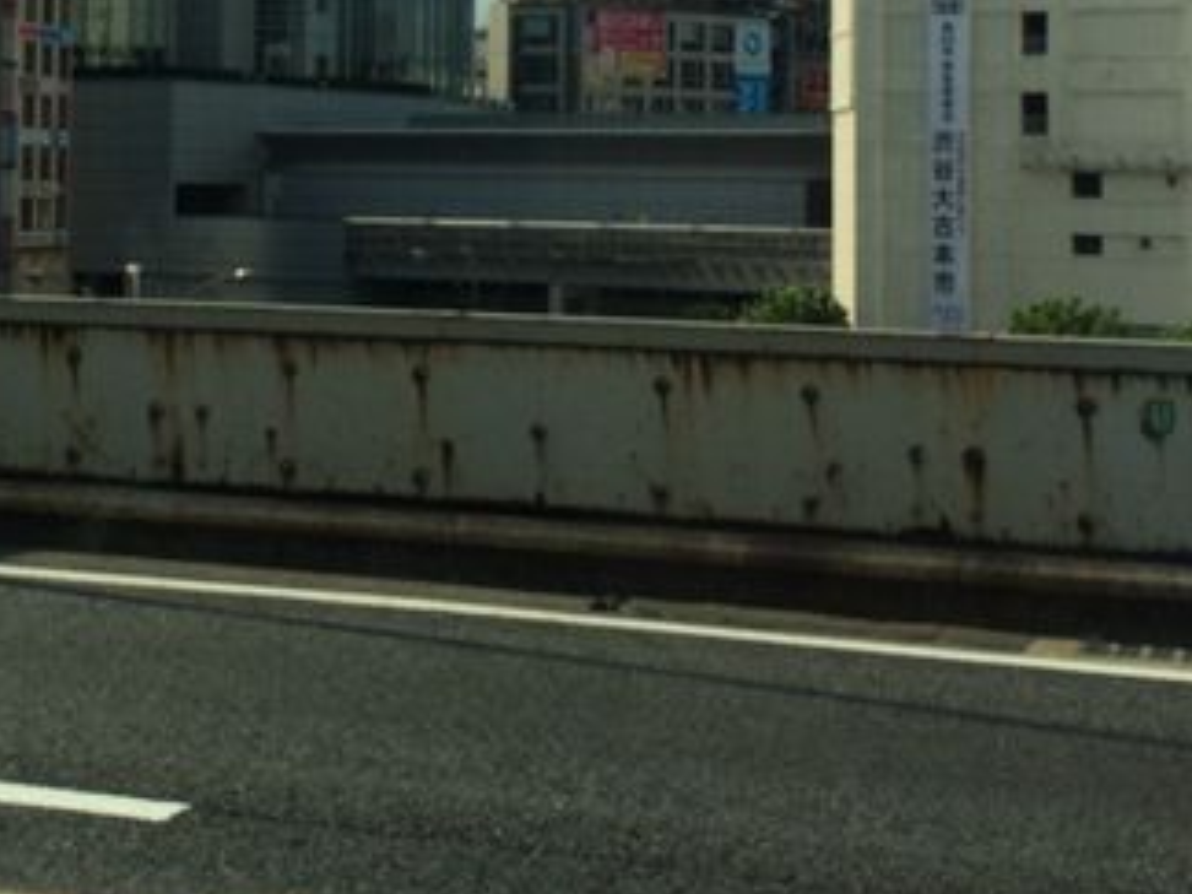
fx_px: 2548
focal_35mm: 74
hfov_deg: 25.9
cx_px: 254
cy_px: 37
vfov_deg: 19.4
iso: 40
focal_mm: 4.12
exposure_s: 1/2415
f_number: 2.2
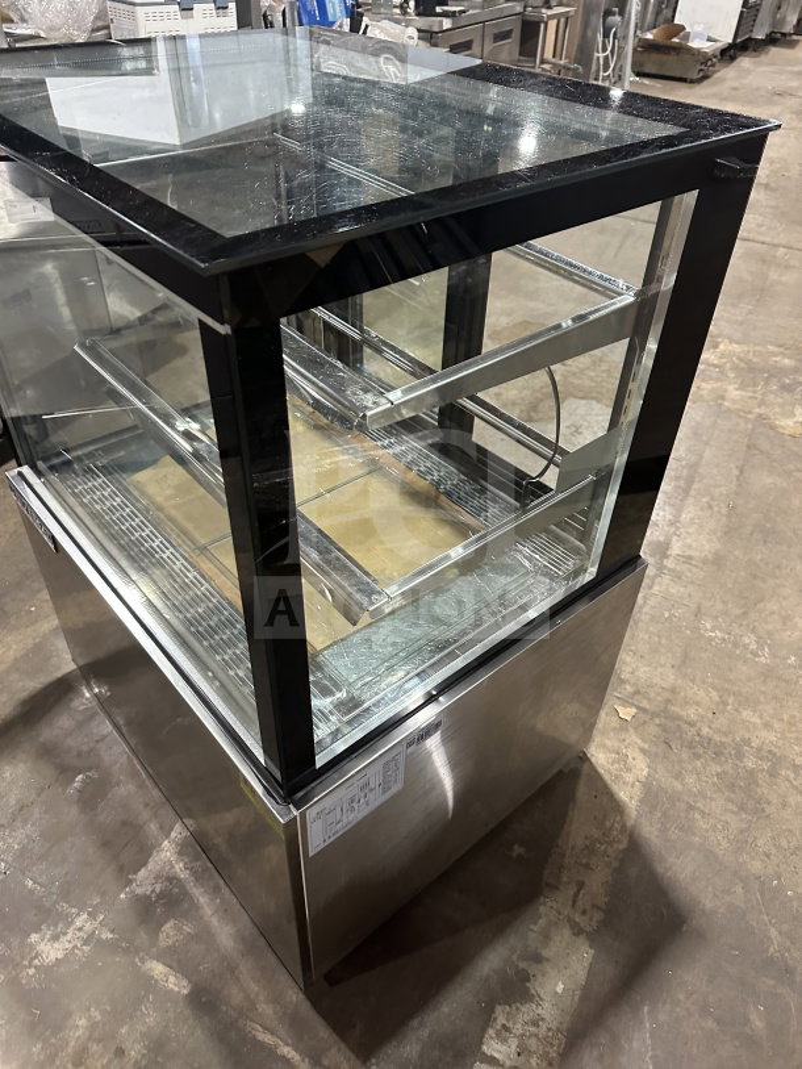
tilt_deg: -42.1
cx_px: 401
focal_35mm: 24
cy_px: 534
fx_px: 741
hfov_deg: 56.8
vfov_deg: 71.6
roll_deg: -0.7
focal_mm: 6.86
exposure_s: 1/60
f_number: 1.78
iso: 400
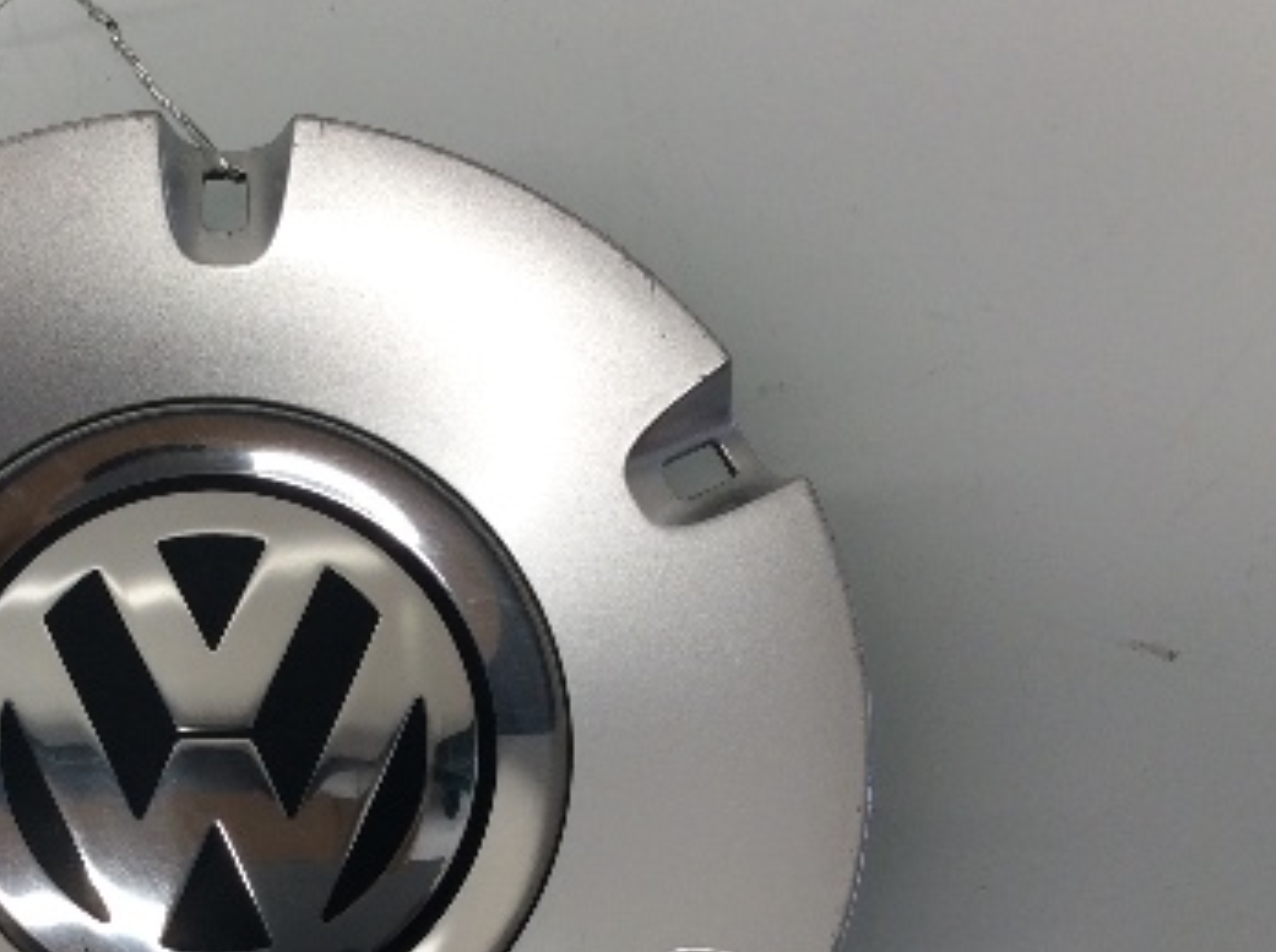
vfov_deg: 24.4
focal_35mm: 59
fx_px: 2171
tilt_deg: -79.3
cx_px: 191
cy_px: 754
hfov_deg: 31.6
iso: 32
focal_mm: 3.3
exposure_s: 1/60
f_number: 2.4
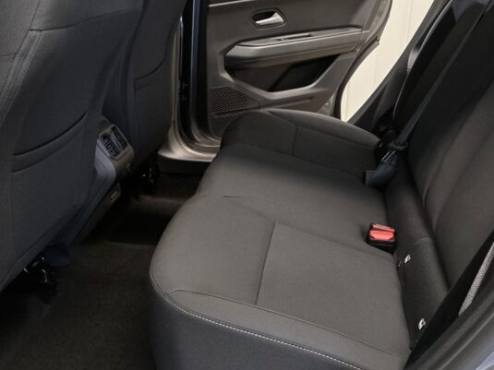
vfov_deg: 32.7
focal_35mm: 44
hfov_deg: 42.8
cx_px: 199
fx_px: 628
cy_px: 135
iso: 640
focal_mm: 5.4
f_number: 1.8
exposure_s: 1/100
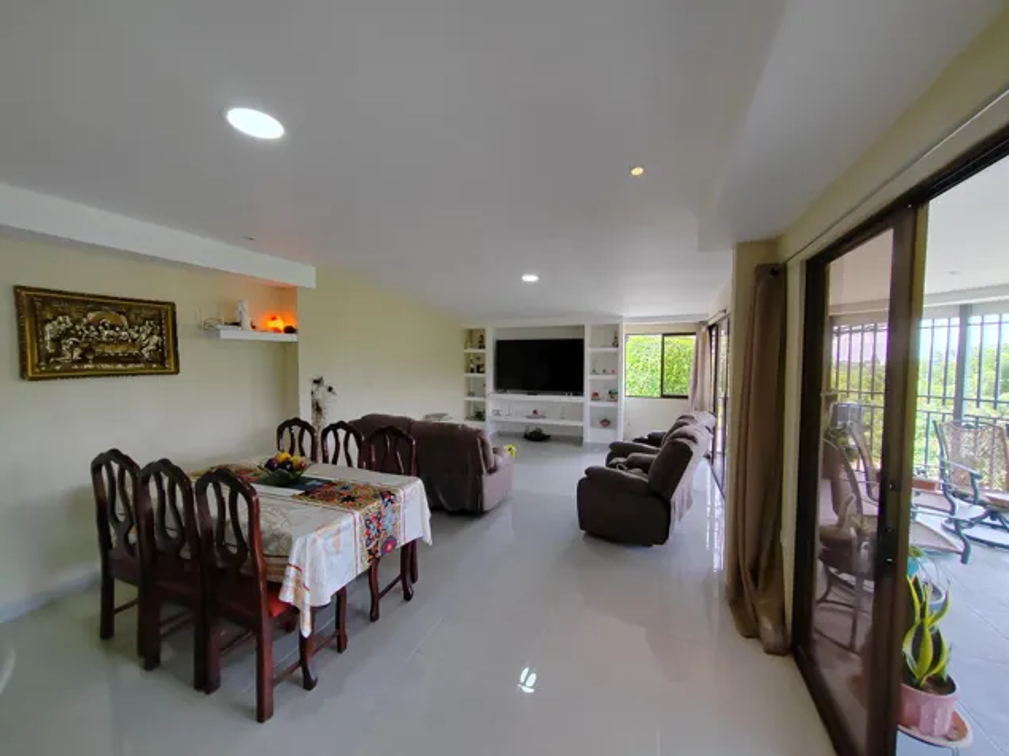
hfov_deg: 106.2
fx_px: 379
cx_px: 504
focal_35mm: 13
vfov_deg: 89.9
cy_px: 378
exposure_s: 1/100
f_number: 2.2
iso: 200
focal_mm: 2.16
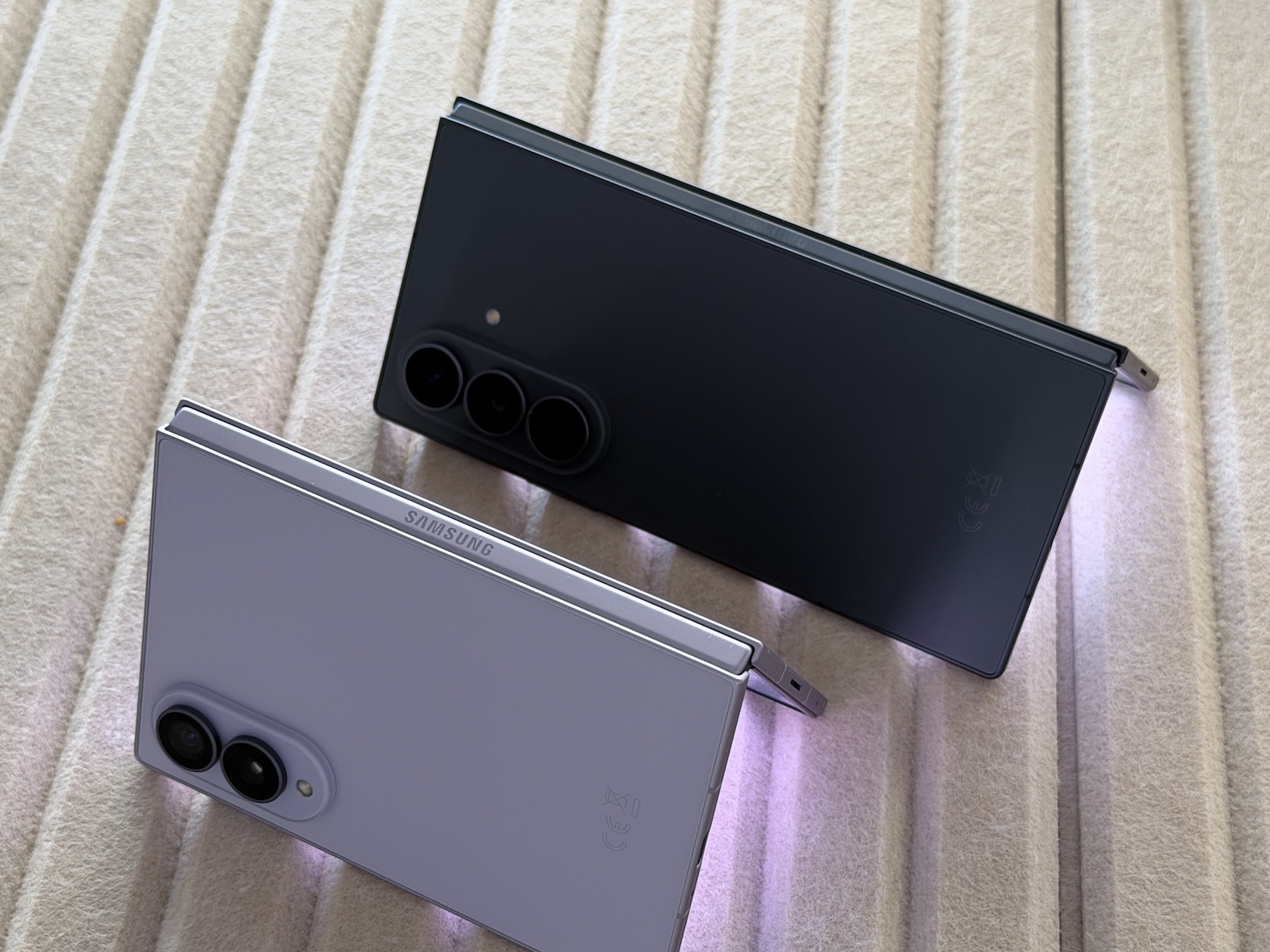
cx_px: 677
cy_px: 558
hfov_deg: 33.2
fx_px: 2128
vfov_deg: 25.2
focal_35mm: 58
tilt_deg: -55.4
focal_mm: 6.76
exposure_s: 1/70
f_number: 1.78
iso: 100
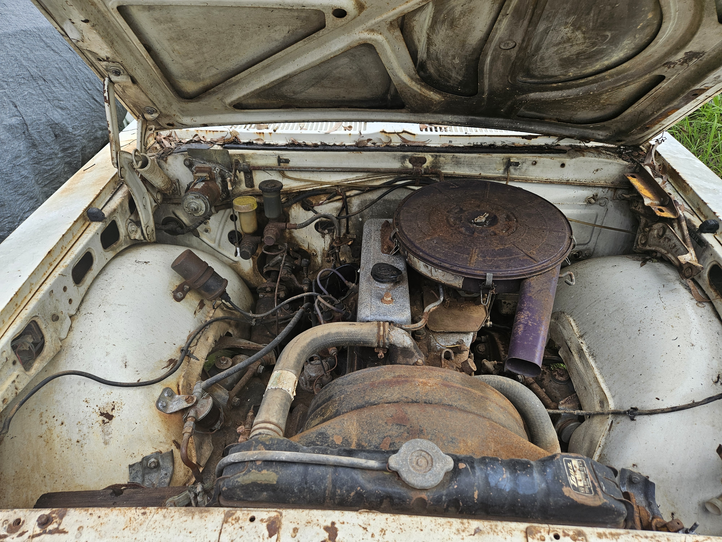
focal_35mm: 23
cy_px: 271
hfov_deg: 73.9
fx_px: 480
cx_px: 361
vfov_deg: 58.9
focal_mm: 5.4
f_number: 1.8
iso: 40
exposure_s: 1/244
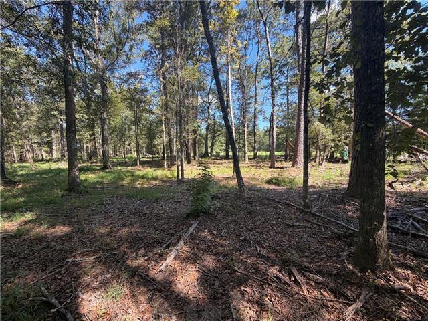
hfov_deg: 102.1
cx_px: 214
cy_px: 160
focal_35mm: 14
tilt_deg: -1.9
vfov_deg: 85.7
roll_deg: +2.0
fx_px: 173
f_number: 2.2
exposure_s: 1/149
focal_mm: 2.22
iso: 40
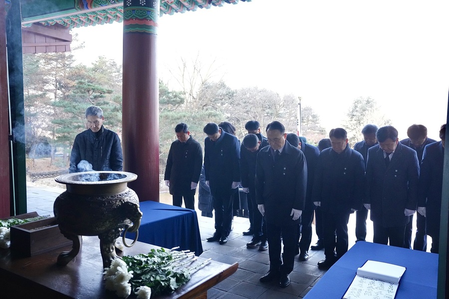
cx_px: 224
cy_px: 150
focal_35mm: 31
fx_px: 387
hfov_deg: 60.3
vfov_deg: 42.3
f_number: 5
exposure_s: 1/250
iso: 3200
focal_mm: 31
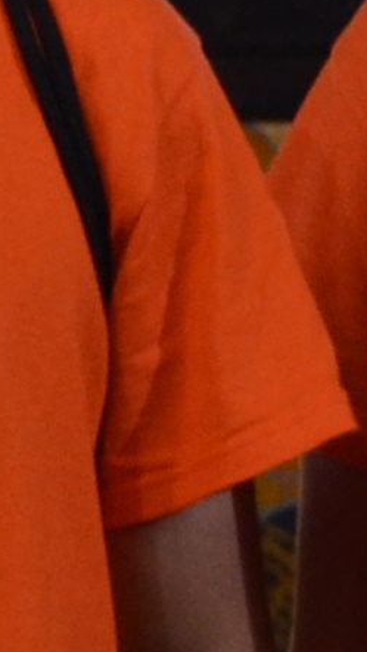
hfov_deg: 2.6
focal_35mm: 425
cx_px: -1878
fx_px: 7357
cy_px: -397
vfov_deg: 5.0
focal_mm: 26
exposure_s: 1/20
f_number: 4.2
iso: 400
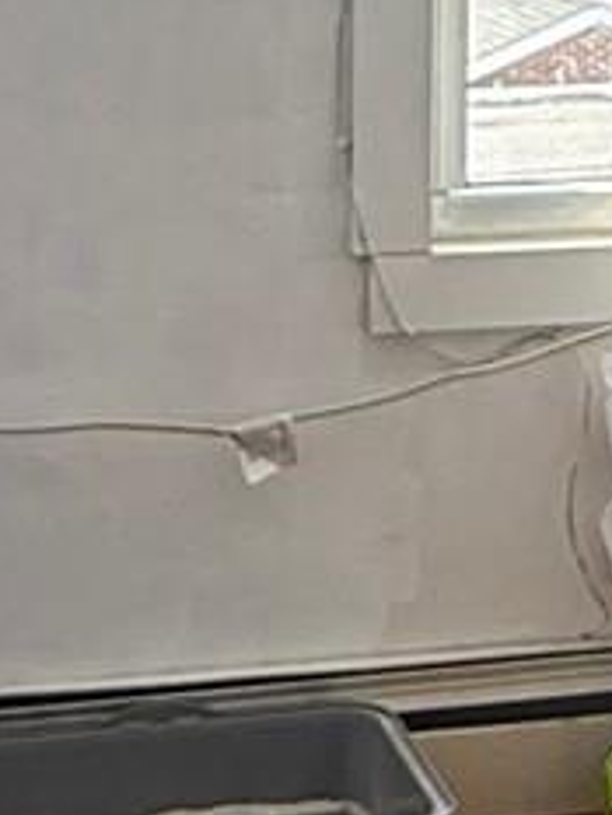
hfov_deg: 11.9
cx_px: 605
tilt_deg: -6.7
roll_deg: -0.3
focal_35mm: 123
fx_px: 2897
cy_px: 14
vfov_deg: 15.7
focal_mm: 2.22
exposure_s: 1/99
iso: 80
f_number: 2.2
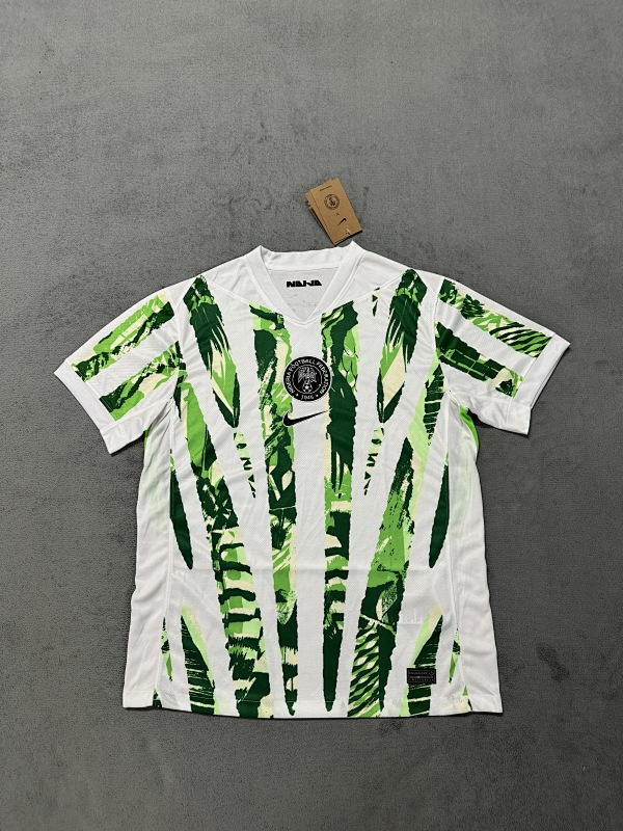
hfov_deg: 56.8
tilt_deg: -76.3
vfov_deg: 71.6
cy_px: 416
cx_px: 312
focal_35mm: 24
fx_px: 576
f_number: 1.78
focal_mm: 6.76
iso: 200
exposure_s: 1/100
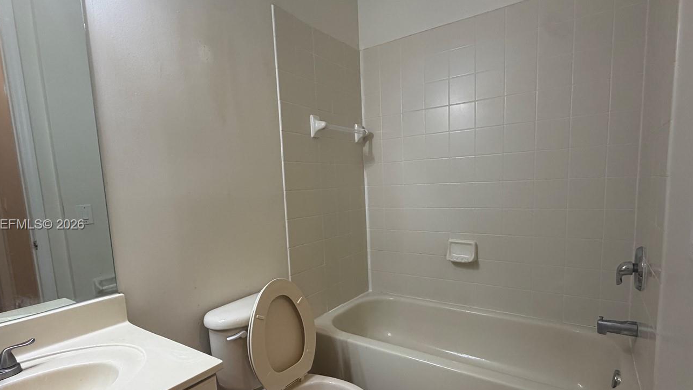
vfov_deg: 58.1
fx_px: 349
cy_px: 225
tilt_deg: -6.3
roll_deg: +1.7
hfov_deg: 89.6
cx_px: 348
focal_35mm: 19
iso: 250
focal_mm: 2.22
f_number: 2.2
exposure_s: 1/120
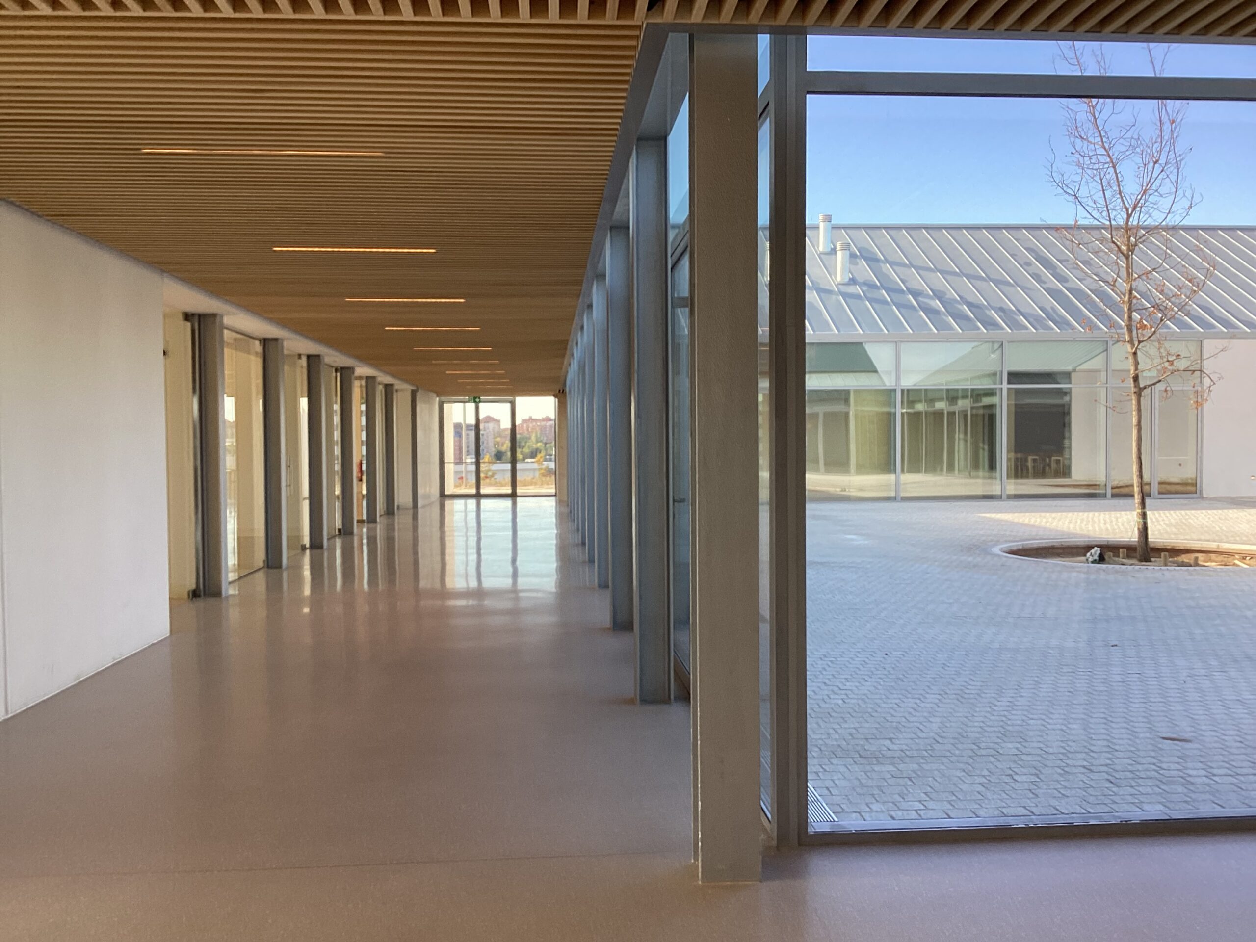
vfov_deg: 45.4
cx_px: 628
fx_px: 1125
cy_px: 471
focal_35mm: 31
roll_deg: +0.2
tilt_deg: -0.4
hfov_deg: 58.4
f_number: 2.4
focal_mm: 3.3
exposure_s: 1/120
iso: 32
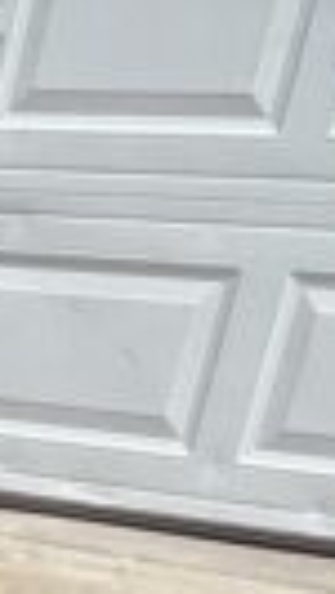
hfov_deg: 8.4
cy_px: 1134
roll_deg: -2.2
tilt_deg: -29.3
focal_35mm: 109
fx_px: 1718
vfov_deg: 16.0
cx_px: -817
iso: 40
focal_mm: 1.57
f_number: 1.8
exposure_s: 1/4219
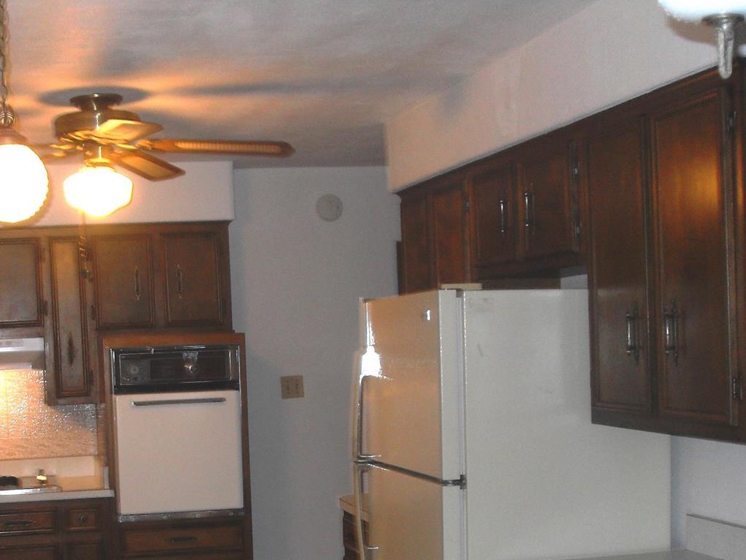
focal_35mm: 58
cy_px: 437
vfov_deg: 24.9
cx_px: 228
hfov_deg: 32.8
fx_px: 1250
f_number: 2.8
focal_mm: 6.3
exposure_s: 1/45
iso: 100
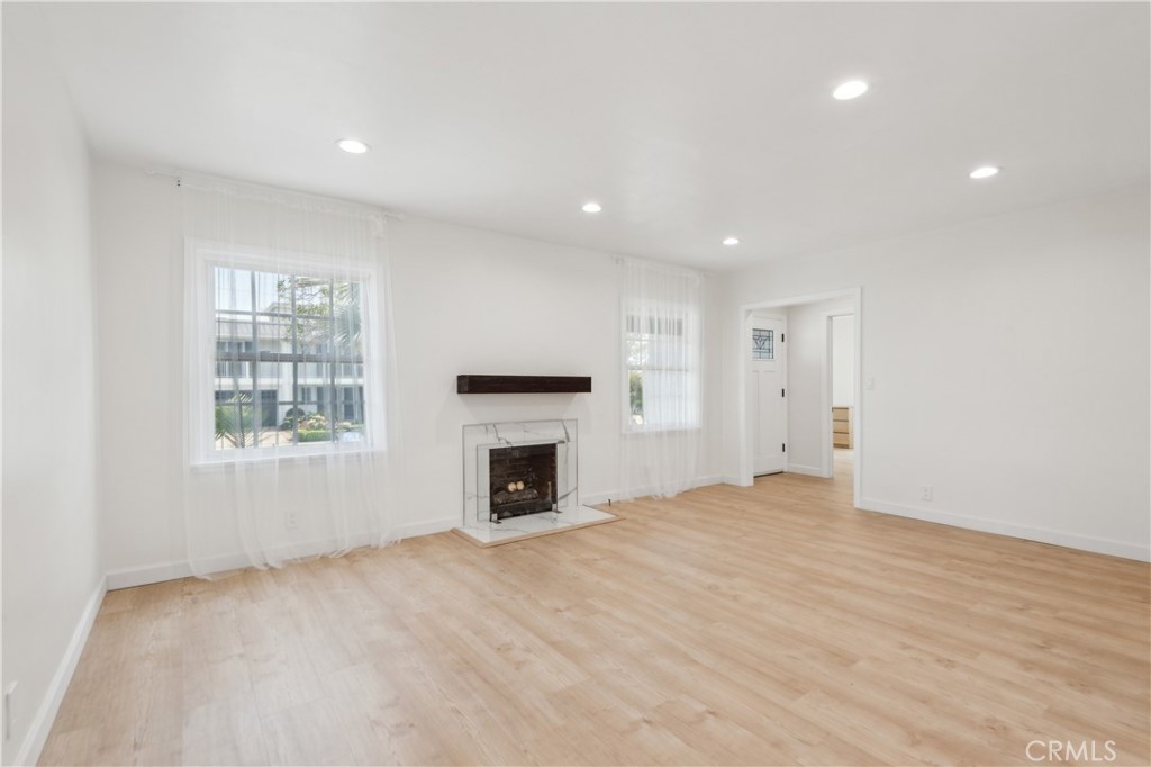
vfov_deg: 73.7
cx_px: 576
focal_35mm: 16
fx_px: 511
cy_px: 384
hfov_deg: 96.8
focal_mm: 16
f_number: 11
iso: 125
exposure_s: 1/13
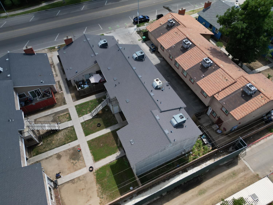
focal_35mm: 24
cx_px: 136
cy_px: 102
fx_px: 189
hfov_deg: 71.6
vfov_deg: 56.8
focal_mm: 6.72
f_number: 1.7
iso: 130
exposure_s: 1/2000
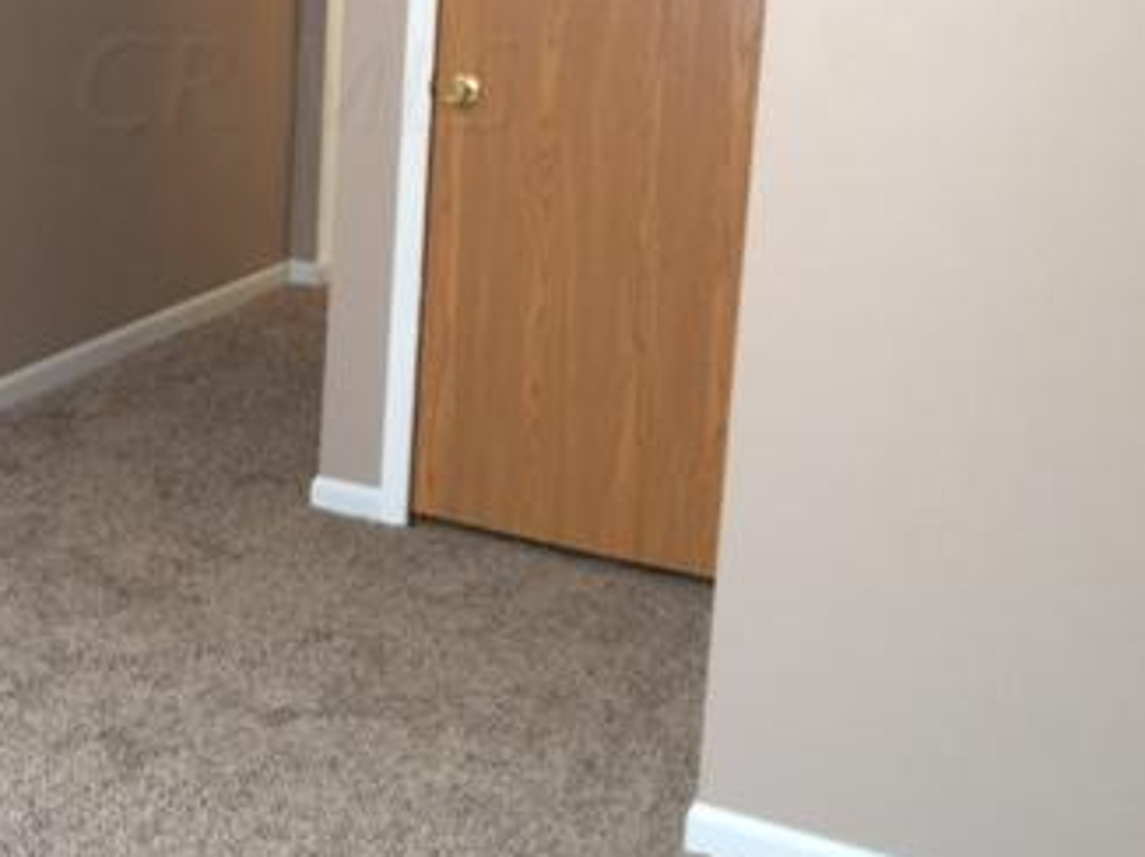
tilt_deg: -8.3
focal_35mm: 57
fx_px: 1884
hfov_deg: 33.2
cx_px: 295
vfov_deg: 24.8
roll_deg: -1.9
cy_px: 81
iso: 100
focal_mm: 4.15
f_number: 2.2
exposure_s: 1/15
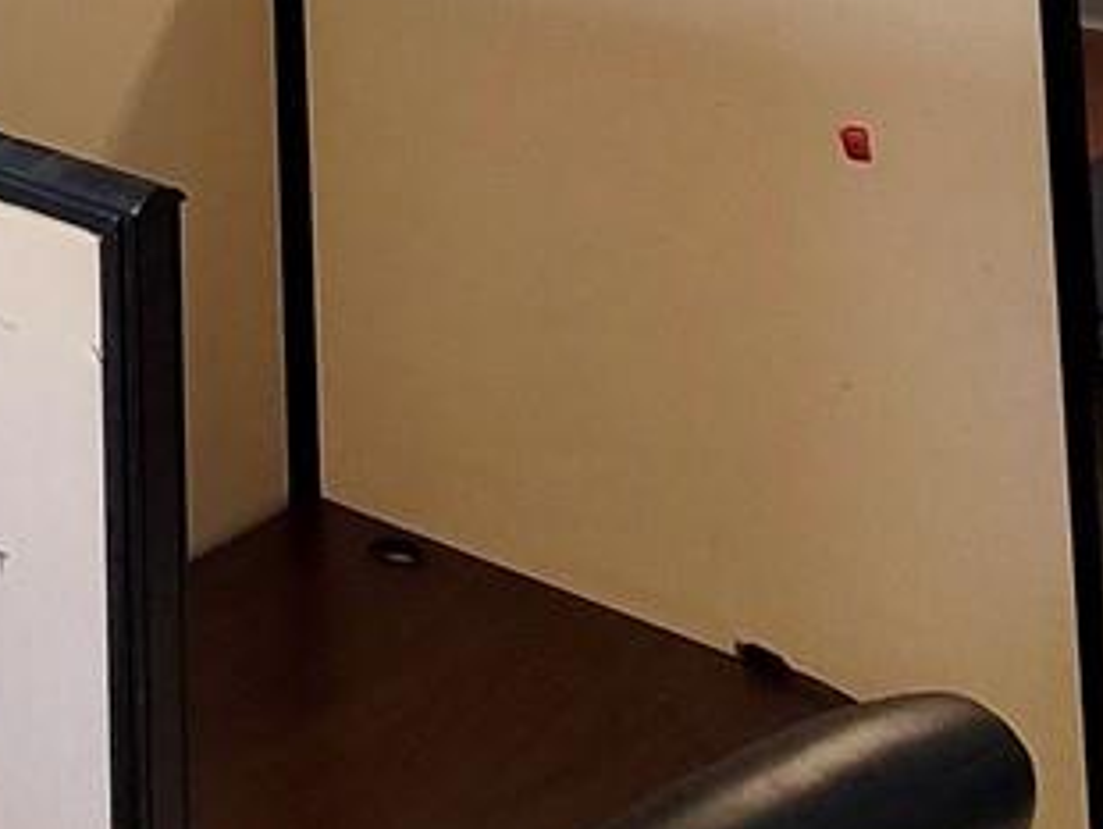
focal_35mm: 67
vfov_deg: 17.1
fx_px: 2137
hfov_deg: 23.6
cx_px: -509
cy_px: -747
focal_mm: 2.2
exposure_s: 1/60
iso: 200
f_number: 2.2
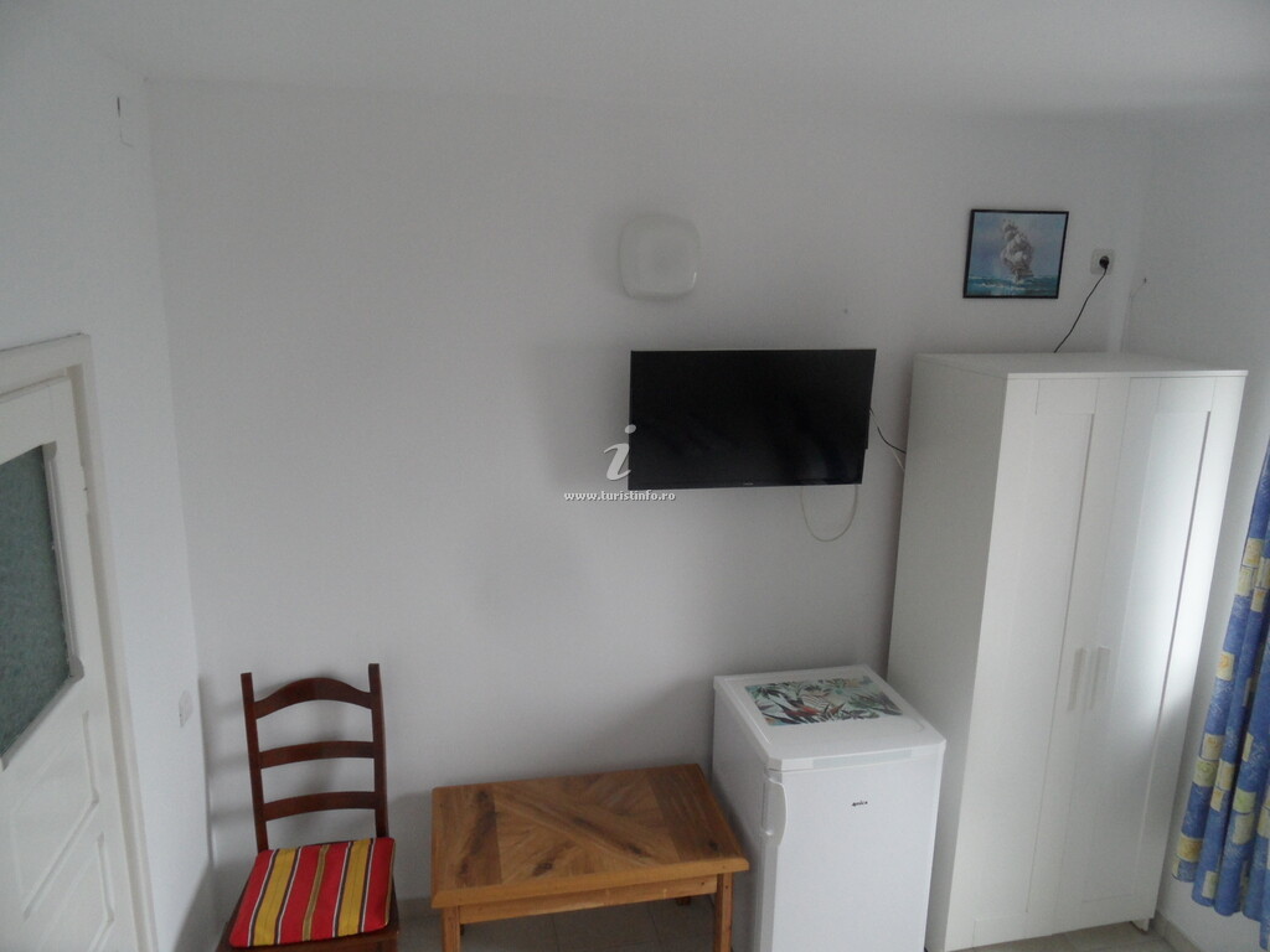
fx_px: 881
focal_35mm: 24
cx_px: 635
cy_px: 476
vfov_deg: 56.8
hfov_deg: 71.6
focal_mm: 3.9
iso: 200
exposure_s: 1/30
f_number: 3.2
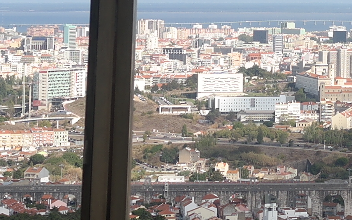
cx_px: 516
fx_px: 1775
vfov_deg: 6.9
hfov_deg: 10.9
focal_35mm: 185
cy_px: -165
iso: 100
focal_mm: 20
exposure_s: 1/320
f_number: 6.3
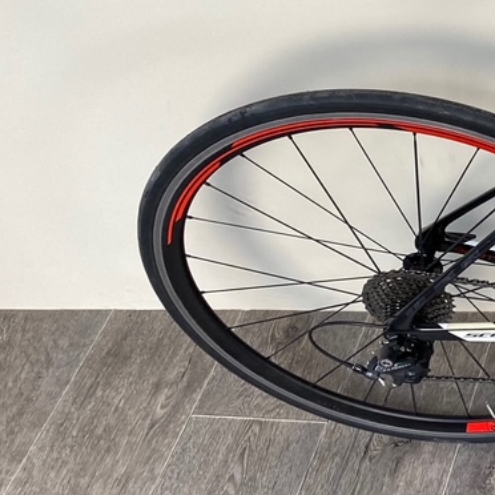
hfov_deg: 18.4
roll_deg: -2.2
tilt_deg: -40.8
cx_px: 822
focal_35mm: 79
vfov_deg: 21.3
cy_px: 32
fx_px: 1278
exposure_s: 1/100
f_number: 1.8
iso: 80
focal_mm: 4.25
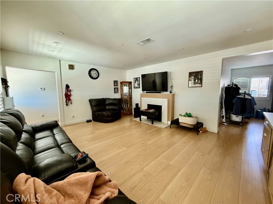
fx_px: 110
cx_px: 136
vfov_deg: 85.7
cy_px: 102
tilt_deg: -5.4
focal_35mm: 14
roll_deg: +0.5
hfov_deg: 102.1
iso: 400
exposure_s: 1/60
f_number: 2.2
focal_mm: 2.22
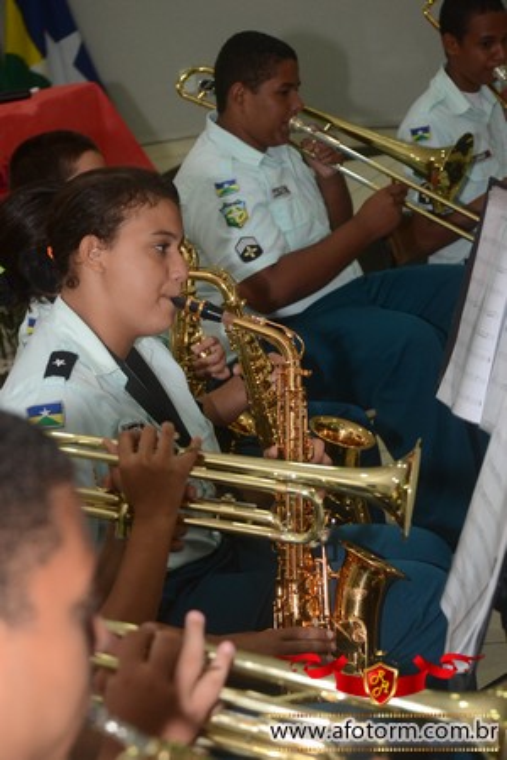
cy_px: 380
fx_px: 2091
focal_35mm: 99
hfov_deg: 13.8
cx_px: 254
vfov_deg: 20.6
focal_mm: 66
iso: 1600
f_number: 5.3
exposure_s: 1/100
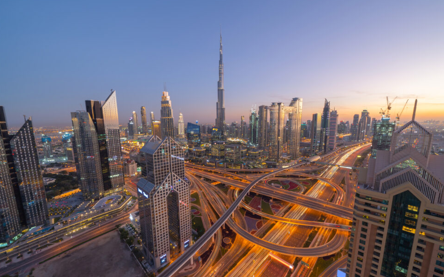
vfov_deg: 82.8
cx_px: 222
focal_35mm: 13
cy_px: 143
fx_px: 157
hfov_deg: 109.4
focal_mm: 12
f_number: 20
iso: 100
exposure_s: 10
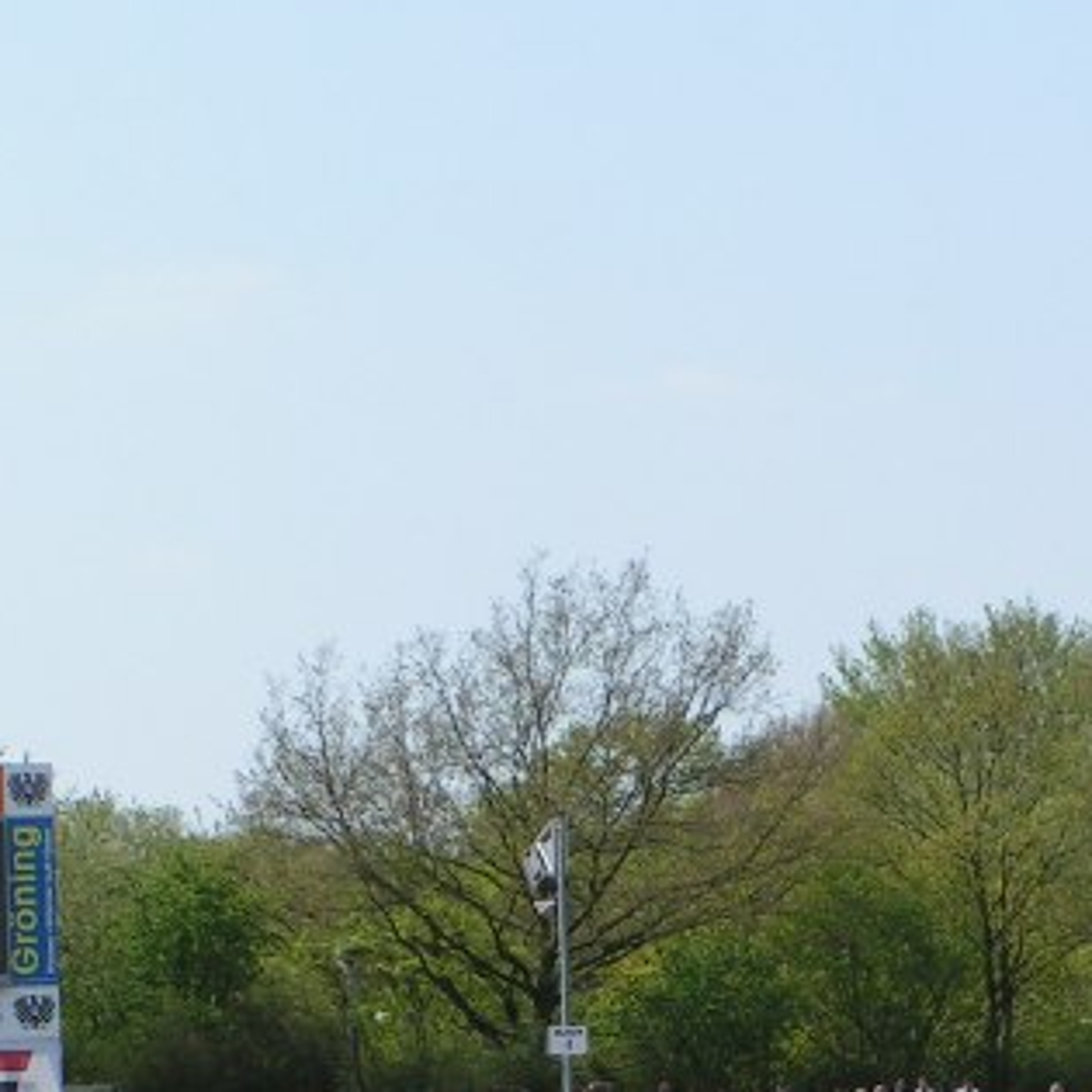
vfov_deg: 7.9
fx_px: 7923
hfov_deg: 7.9
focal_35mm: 222
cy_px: 943
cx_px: 794
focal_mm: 15.2
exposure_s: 1/320
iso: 50
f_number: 6.3
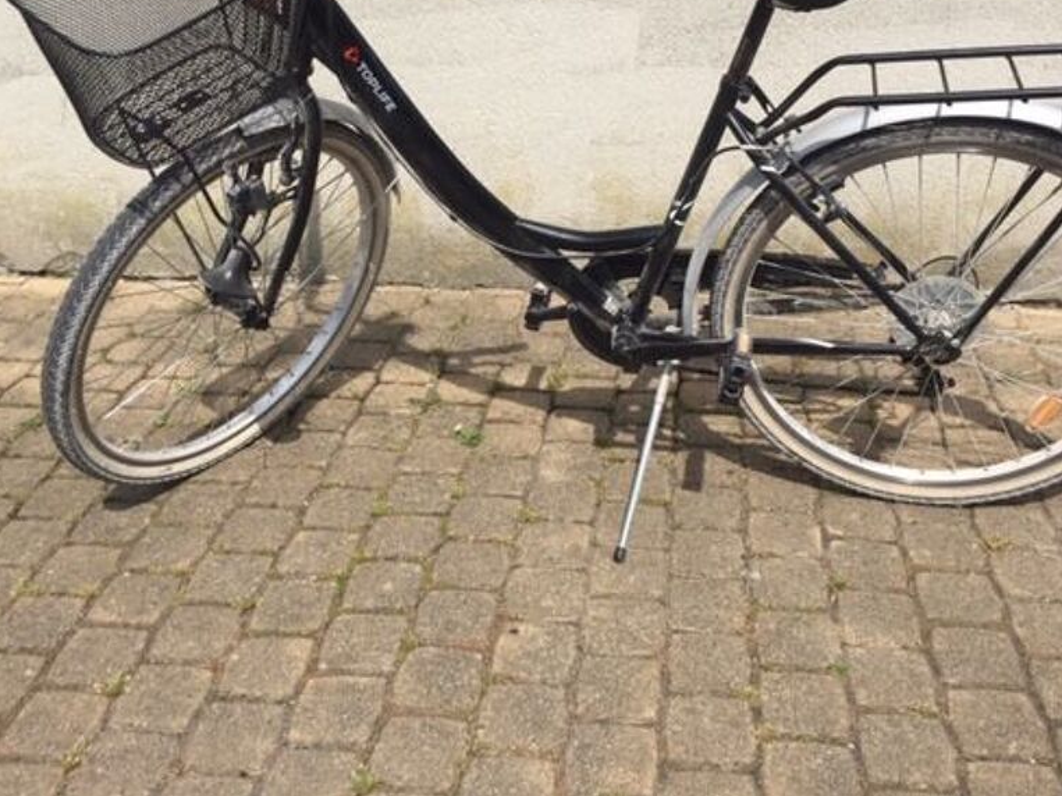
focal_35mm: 38
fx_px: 1166
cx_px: 579
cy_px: 280
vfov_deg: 37.4
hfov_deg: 48.9
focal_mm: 4.15
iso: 32
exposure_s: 1/1883
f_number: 2.2
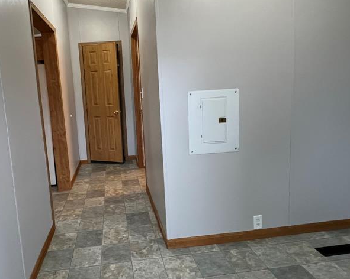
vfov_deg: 62.7
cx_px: 130
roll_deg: +5.1
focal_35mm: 22
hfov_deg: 73.7
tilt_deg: -7.6
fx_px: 228
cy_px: 116
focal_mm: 1.57
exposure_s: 1/120
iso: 250
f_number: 1.8
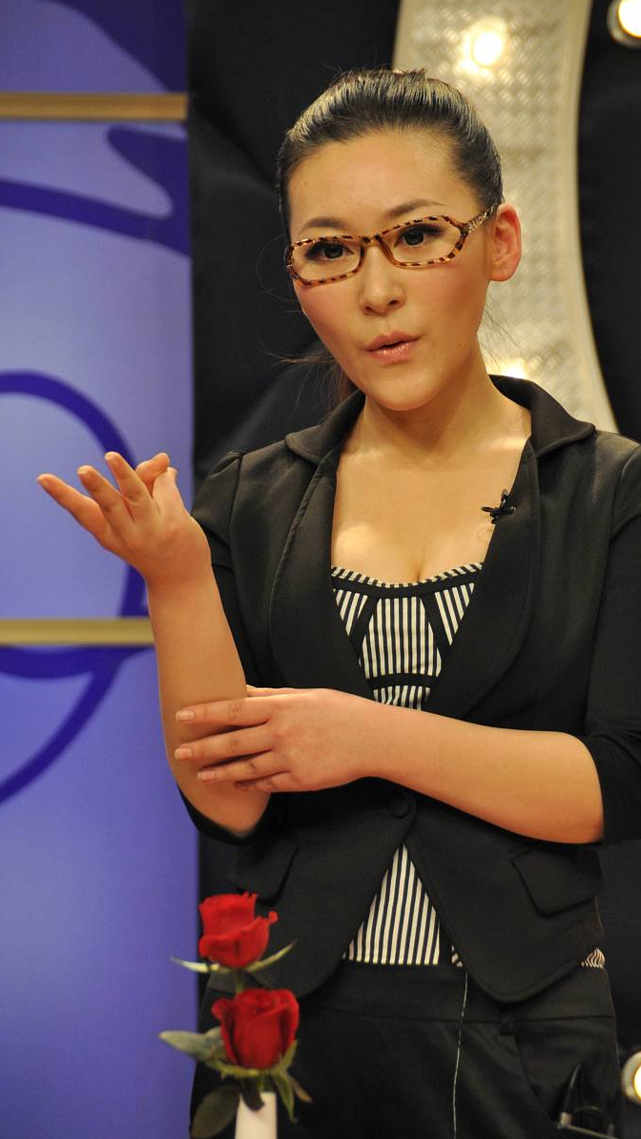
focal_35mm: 292
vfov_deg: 7.4
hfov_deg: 4.2
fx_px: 8811
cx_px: 377
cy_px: 569
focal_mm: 185
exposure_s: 1/100
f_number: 6.3
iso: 640
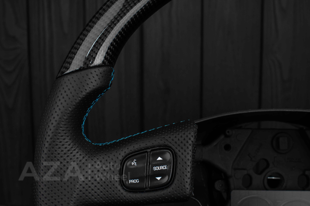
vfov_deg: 25.8
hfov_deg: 37.8
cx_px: 155
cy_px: 103
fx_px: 452
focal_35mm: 52
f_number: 6.3
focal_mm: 35
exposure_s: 1/125
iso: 500
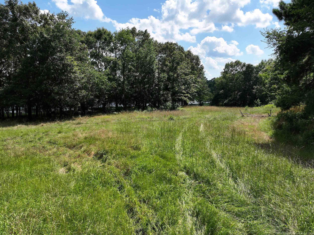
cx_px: 157
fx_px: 218
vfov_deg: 56.8
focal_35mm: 24
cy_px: 118
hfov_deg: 71.6
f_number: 2.8
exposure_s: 1/3200
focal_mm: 12.29
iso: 150
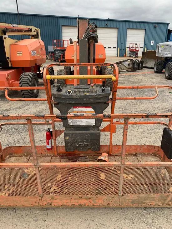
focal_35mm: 26
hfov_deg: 53.1
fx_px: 172
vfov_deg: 67.3
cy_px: 114
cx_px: 86
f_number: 1.8
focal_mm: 4.25
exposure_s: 1/246
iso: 25
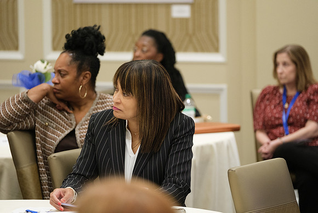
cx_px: 159
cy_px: 106
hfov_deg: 11.1
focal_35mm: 186
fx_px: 1643
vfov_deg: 7.4
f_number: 2.8
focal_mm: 124.3
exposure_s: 1/160
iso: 3200
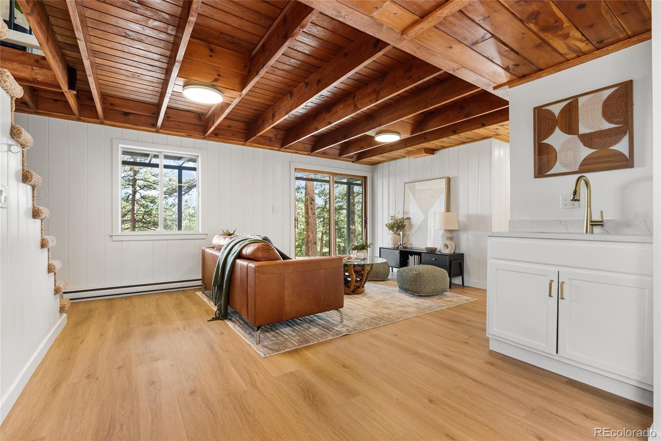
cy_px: 220
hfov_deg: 96.7
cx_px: 330
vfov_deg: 73.8
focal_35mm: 16
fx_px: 294
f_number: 8
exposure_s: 1/100
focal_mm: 16
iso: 200
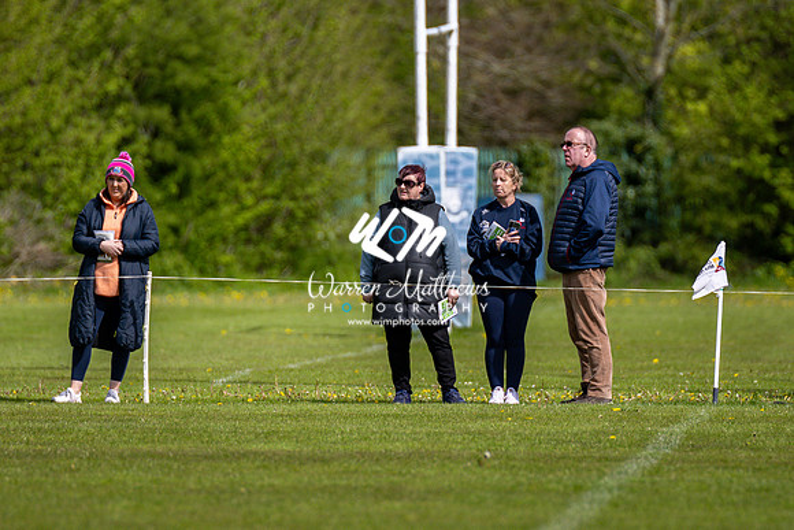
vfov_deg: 2.2
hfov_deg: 3.3
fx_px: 13986
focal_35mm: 634
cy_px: 266
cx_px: 383
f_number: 2.8
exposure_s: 1/5000
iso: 200
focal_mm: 300
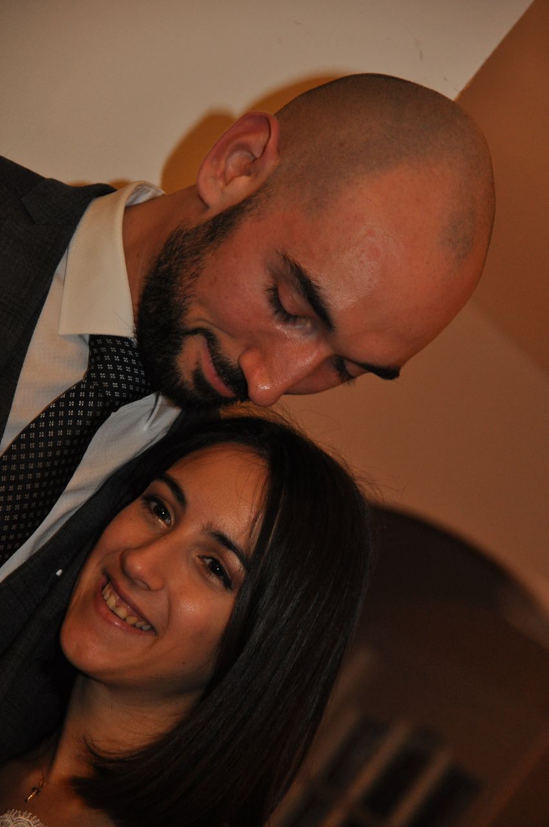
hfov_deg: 8.3
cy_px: 414
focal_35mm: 165
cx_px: 274
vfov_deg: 12.5
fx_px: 3784
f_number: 5.3
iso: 800
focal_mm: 110
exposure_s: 1/60
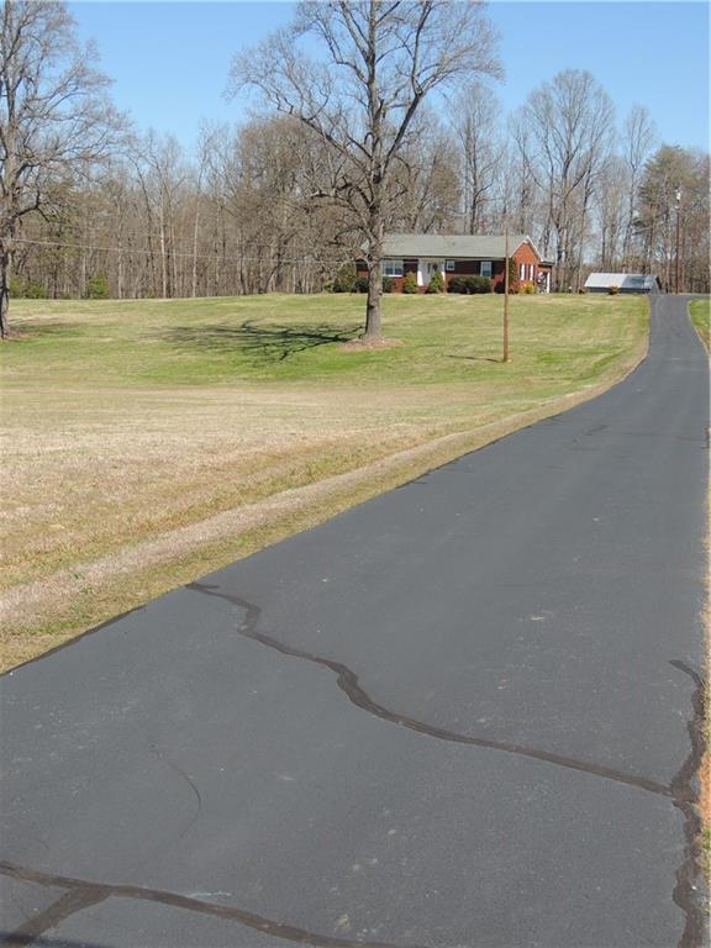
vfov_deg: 38.2
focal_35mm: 50
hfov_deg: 29.1
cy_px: 474
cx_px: 356
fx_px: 1369
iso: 100
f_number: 3.6
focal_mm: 8.9
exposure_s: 1/800
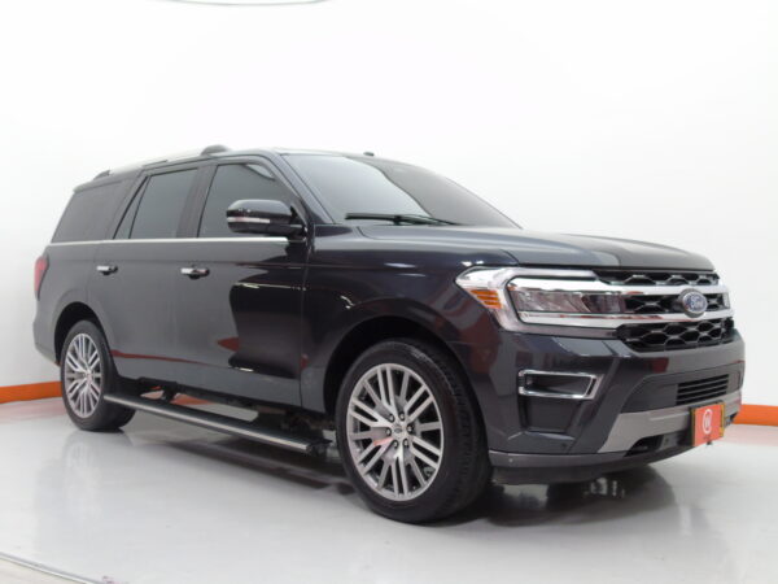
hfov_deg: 54.0
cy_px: 292
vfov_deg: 41.8
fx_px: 764
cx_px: 389
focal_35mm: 34
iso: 200
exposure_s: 1/30
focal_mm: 6.1
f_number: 3.8
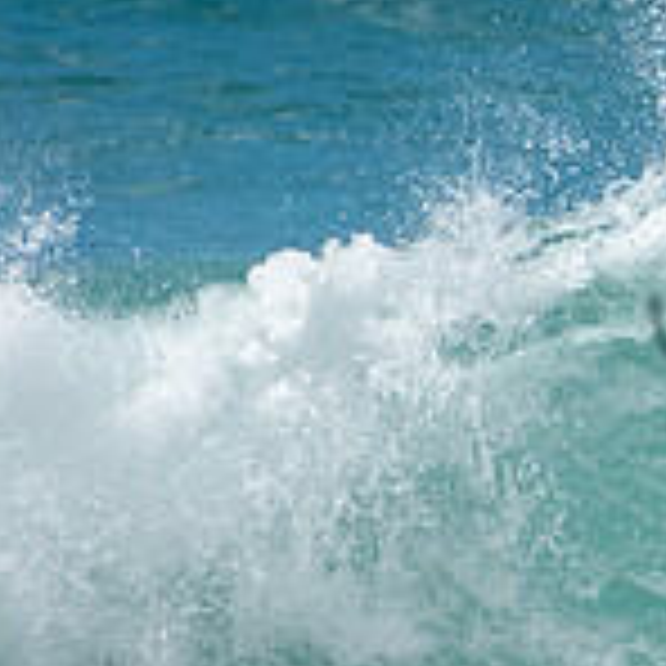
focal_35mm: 1998
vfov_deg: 0.9
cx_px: 1112
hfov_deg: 0.9
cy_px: 326
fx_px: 43491
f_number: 5.6
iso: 180
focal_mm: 400
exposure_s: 1/1250
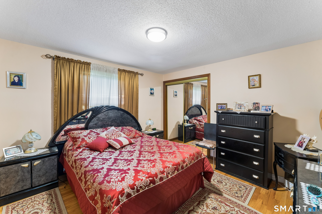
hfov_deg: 104.3
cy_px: 107
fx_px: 125
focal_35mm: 14
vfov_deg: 81.2
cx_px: 161
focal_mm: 14
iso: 400
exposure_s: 1/1.25
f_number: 13
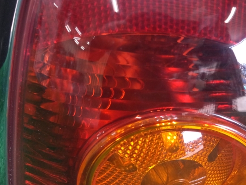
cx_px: 128
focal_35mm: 73
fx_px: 518
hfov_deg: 26.7
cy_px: 55
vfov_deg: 20.0
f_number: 1.79
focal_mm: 4.74
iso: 132
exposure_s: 1/100
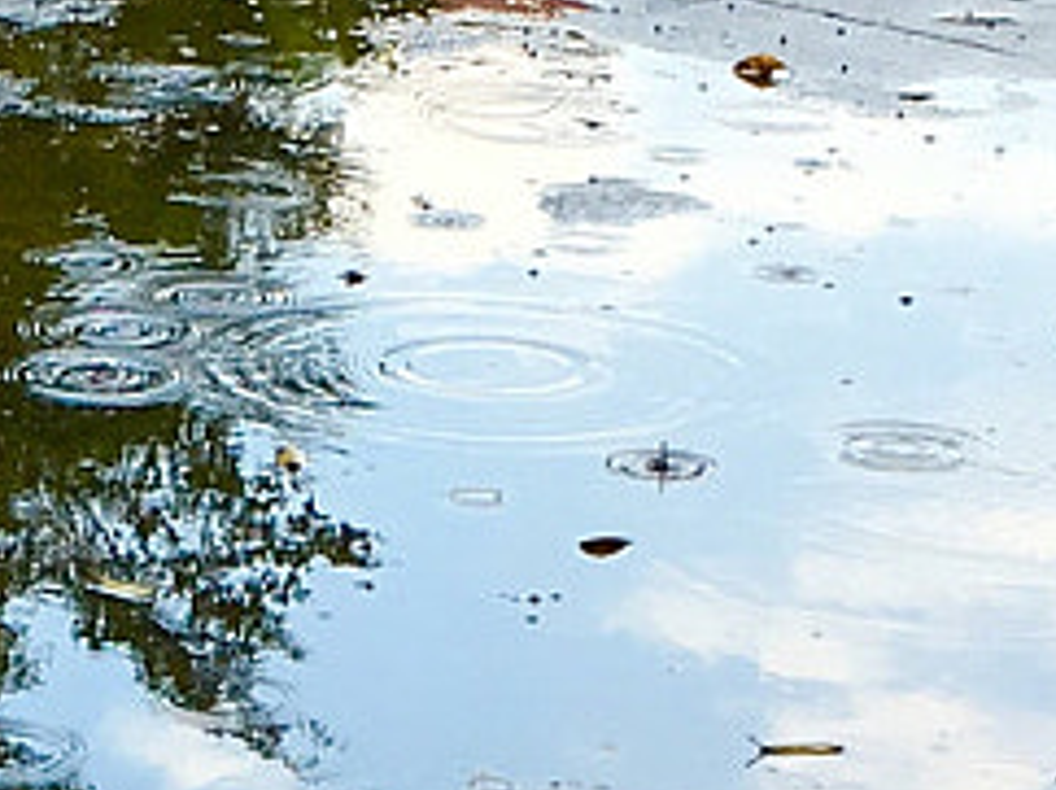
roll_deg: -2.0
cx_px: 236
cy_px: 1340
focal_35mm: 192
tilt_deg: -22.0
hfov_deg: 10.3
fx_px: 5851
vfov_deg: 7.5
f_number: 2.2
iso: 25
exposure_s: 1/221
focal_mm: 4.15
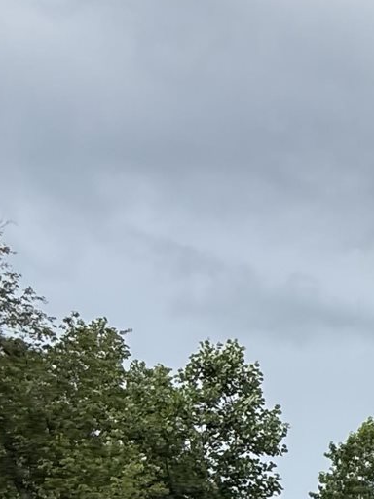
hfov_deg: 15.7
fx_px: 908
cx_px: 832
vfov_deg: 27.1
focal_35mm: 63
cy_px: 600
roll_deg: -1.3
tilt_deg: +8.5
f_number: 2.2
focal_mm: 2.22
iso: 50
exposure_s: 1/1259
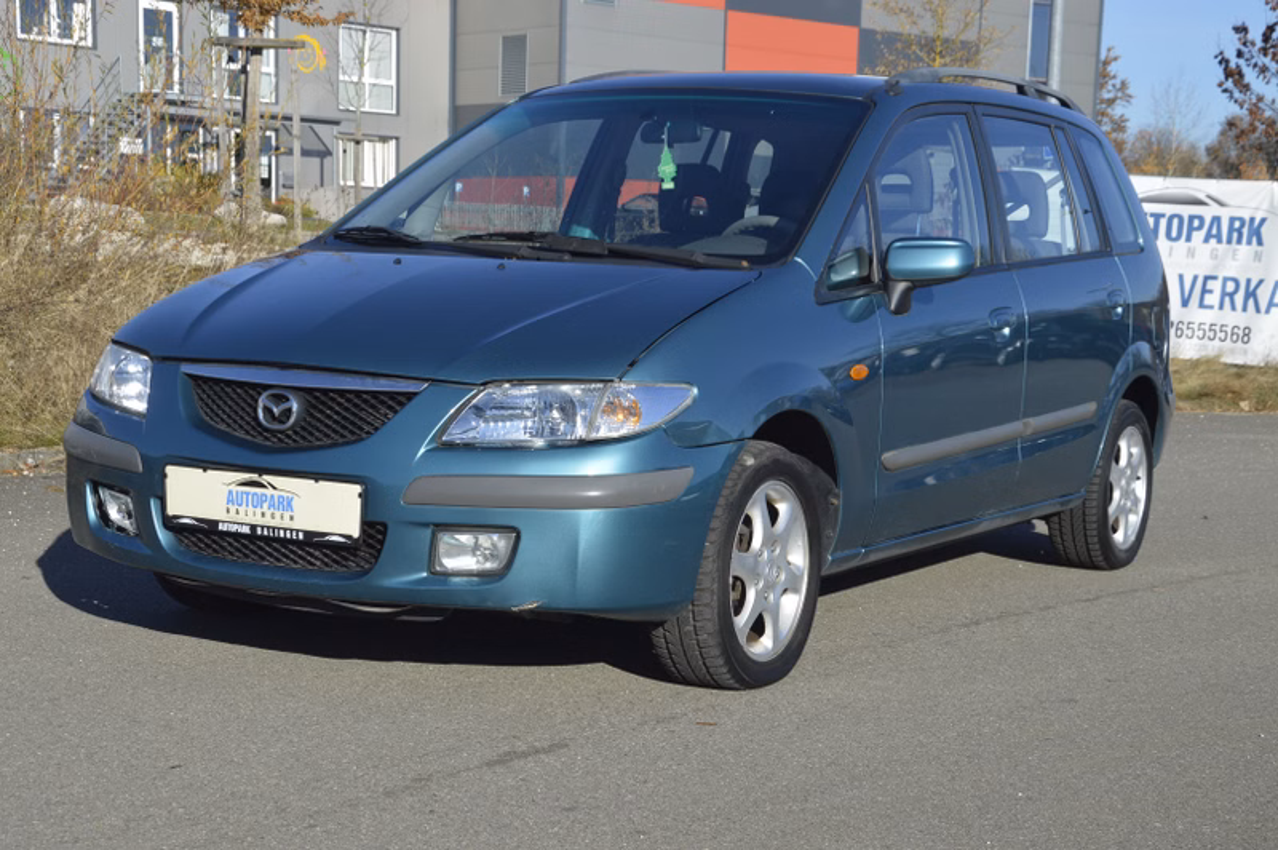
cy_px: 425
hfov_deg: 33.4
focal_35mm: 60
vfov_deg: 22.6
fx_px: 2128
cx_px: 639
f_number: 8
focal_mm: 40
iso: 100
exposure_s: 1/250
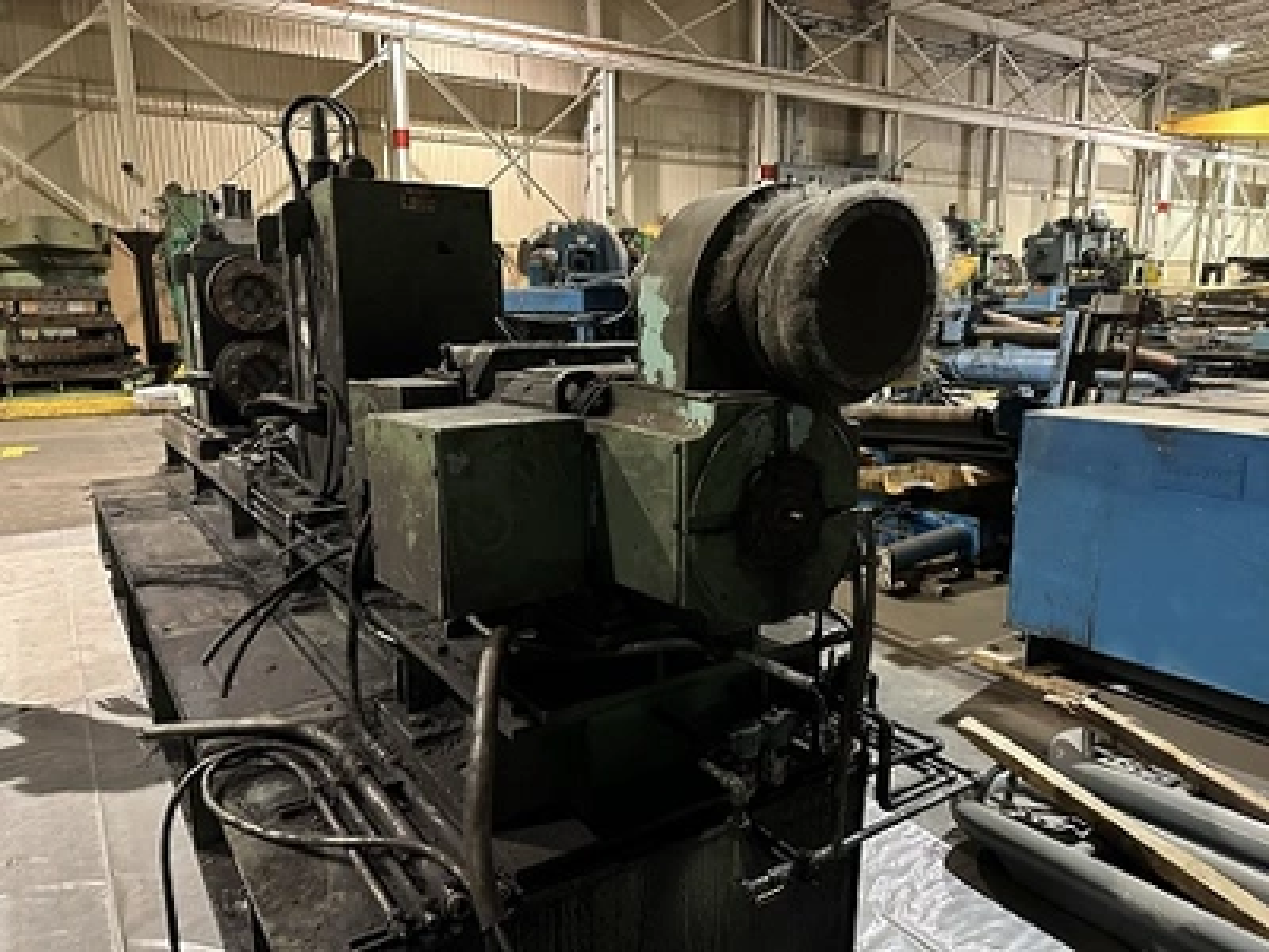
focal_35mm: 24
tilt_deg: -12.7
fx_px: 880
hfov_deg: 71.6
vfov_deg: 56.8
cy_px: 476
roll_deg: +1.0
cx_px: 634
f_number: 1.78
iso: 1000
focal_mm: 6.86
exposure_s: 1/30
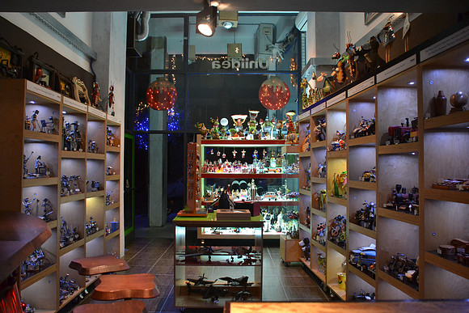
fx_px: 391
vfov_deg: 43.6
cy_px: 156
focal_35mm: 30
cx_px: 234
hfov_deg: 61.9
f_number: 3.5
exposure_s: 1/60
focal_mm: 20
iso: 1400
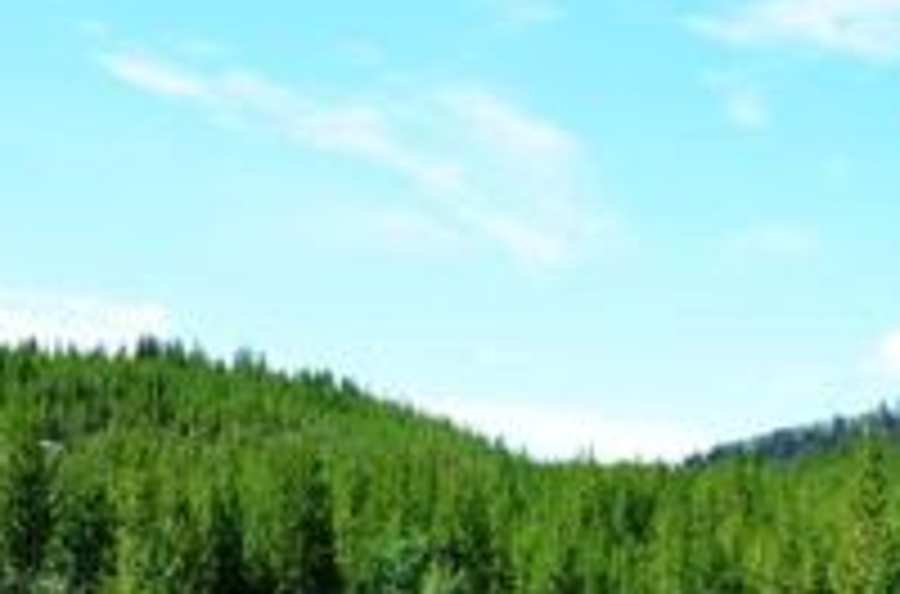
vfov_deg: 13.5
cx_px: 1035
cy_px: 830
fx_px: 2392
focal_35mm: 96
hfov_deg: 20.2
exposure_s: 1/250
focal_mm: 20
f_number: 9
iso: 200
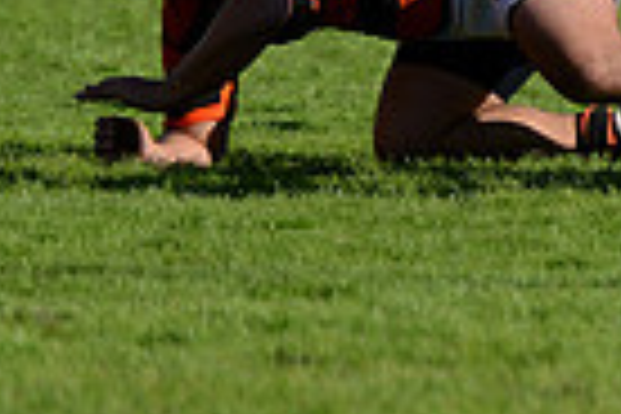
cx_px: 1269
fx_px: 19508
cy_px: -407
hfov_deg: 1.8
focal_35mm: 1131
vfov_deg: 1.2
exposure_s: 1/1000
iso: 250
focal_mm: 270
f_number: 4
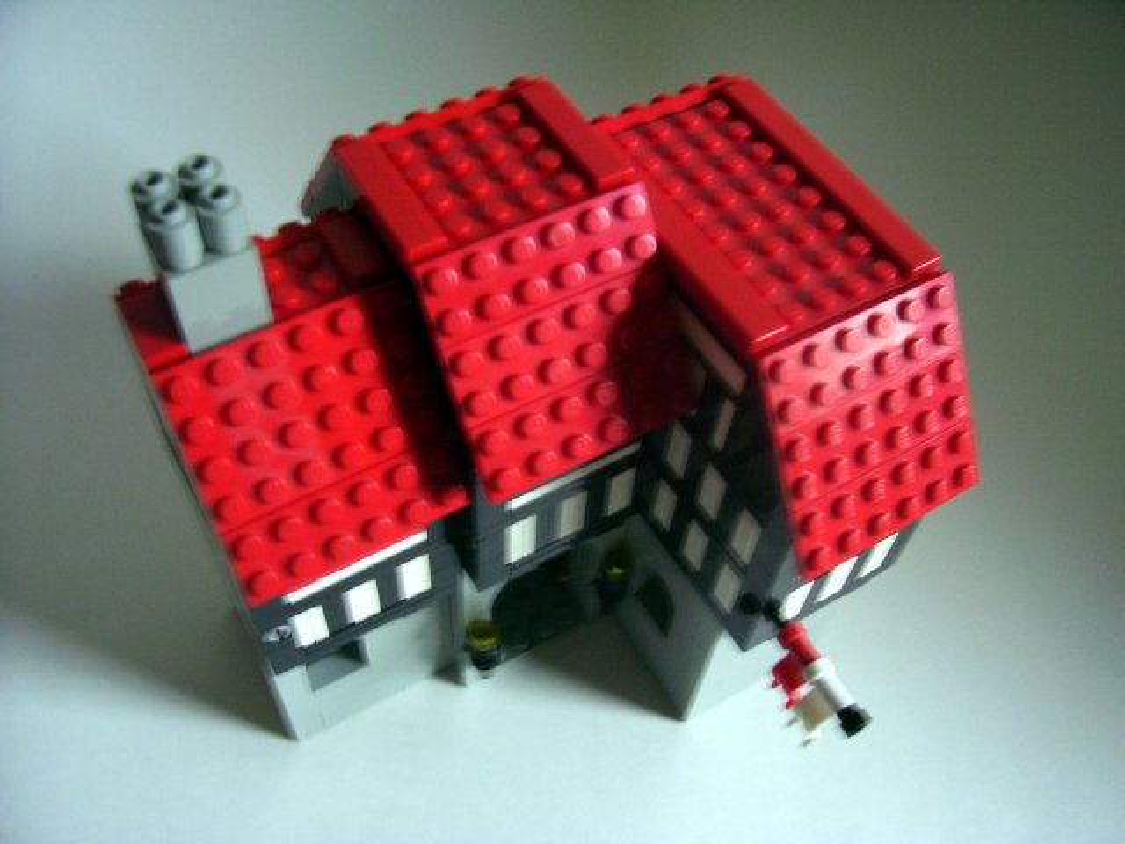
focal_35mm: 34
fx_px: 1105
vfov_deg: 41.8
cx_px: 562
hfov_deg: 54.0
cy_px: 422
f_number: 2.7
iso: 160
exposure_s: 1/8
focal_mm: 5.6
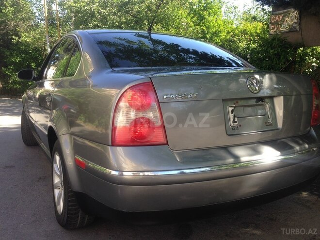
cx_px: 160
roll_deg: +1.1
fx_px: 305
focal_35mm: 33
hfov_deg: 55.4
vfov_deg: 42.9
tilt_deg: -7.8
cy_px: 120
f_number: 2.4
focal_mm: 4.12
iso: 50
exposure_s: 1/242
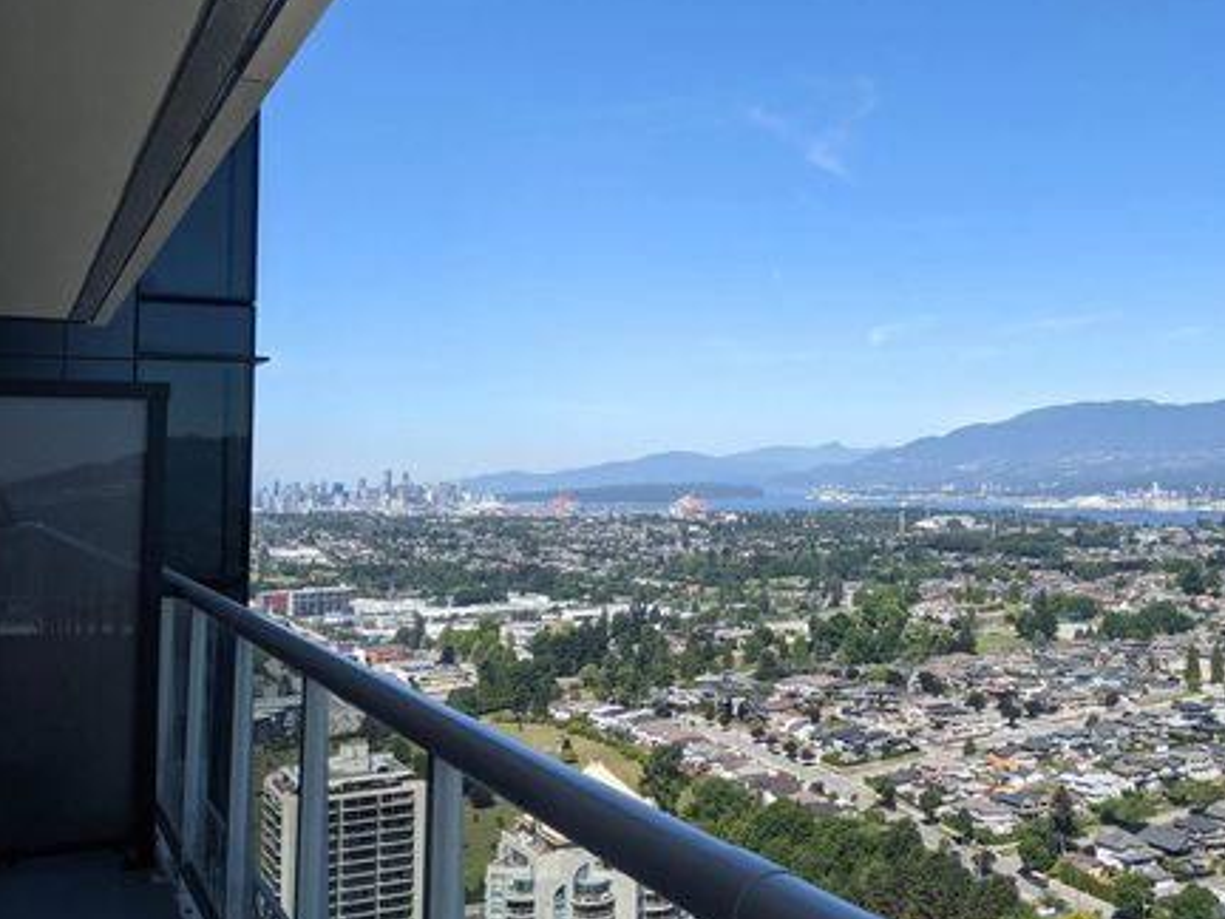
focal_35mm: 40
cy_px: 346
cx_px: 896
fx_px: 1416
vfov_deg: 35.8
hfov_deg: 45.4
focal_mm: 4.38
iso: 66
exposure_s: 1/2933
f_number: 1.73
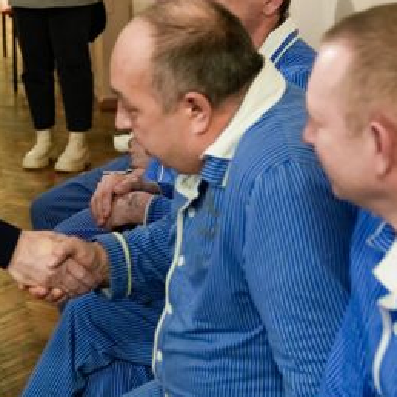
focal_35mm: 106
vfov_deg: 16.4
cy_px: 108
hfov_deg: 16.3
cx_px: 62
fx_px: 1375
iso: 2500
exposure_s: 1/200
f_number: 2.8
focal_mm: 31
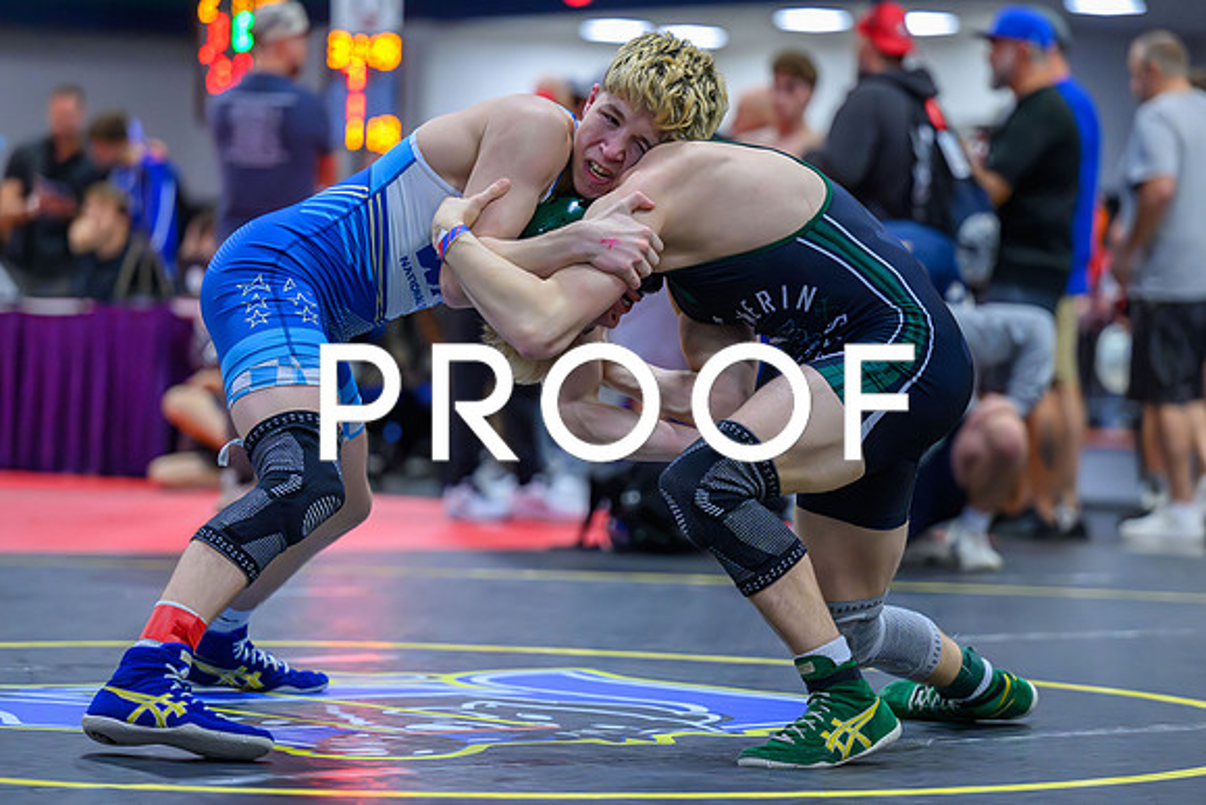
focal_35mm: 136
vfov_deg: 10.1
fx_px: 4555
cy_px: 413
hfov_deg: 15.1
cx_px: 636
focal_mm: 120
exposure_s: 1/800
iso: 10000
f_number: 2.8
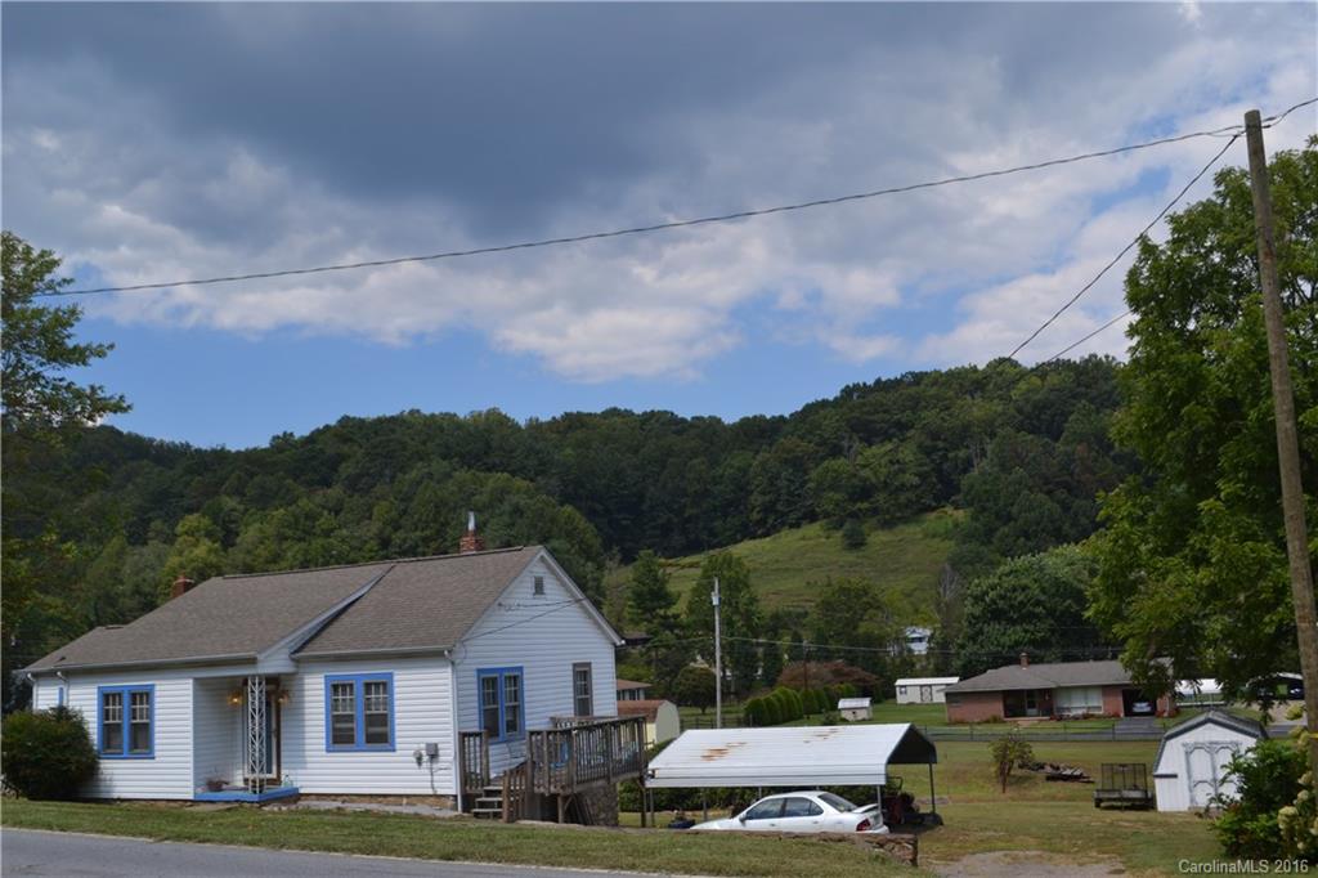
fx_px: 1208
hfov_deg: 57.2
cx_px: 659
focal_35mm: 33
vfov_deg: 39.9
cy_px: 439
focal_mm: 22
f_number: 8
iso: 100
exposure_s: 1/250
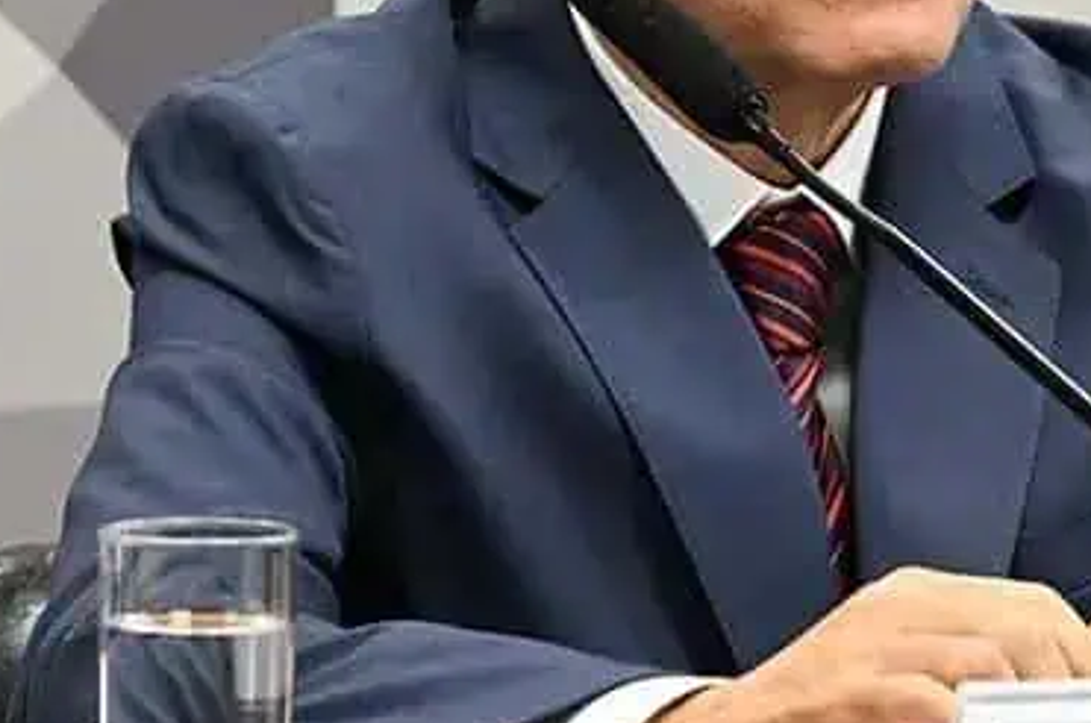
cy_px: 144
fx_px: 14007
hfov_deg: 4.5
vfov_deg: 3.0
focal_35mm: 463
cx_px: 938
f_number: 8
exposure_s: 1/100
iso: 6400
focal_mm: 200
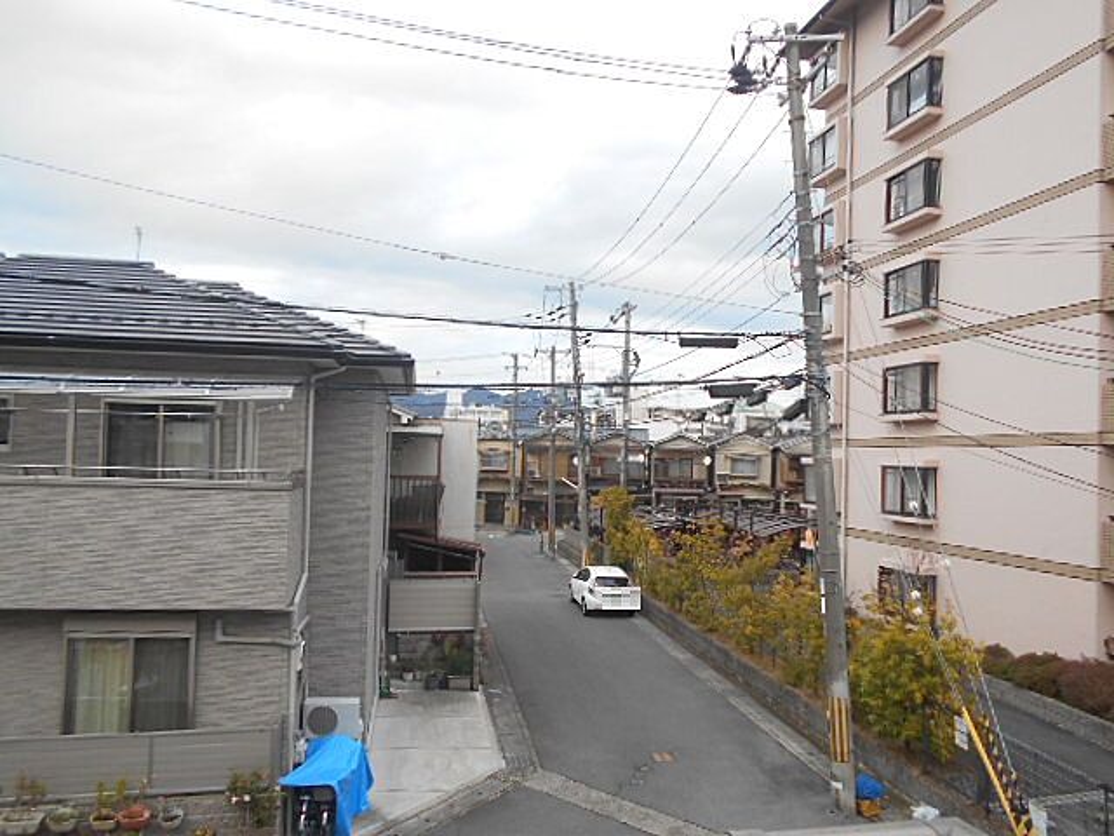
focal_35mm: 26
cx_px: 557
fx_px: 837
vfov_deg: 53.1
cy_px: 418
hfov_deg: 67.3
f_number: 3.2
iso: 80
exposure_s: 1/60
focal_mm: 4.6
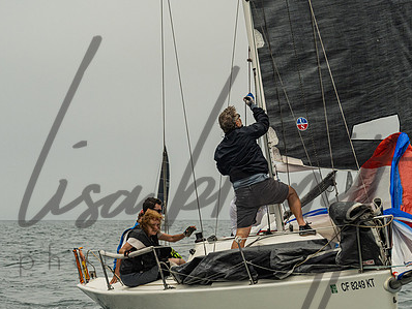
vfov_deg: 9.4
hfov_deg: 12.5
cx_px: 226
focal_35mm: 158
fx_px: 1882
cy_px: 177
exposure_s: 1/3200
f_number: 6.3
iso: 400
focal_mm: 103
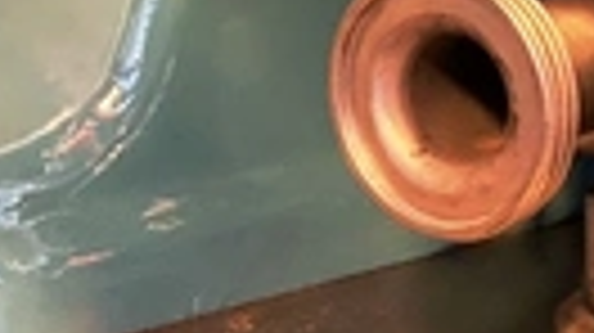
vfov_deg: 14.0
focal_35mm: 86
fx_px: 1353
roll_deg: +0.6
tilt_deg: -13.1
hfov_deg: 24.5
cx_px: 446
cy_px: 76
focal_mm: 4.25
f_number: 1.8
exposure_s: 1/8
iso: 640
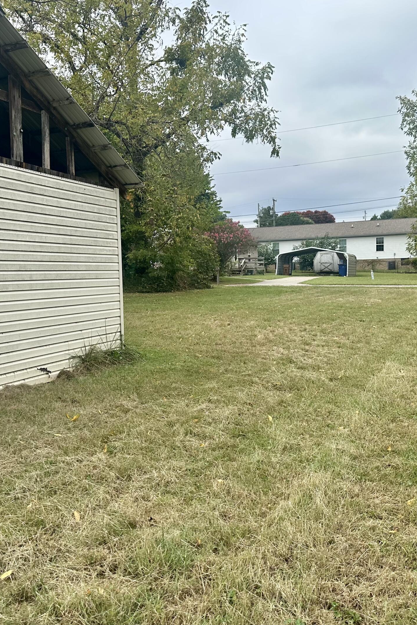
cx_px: 198
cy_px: 299
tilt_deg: -1.5
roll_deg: +0.4
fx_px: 608
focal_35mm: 35
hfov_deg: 37.8
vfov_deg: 54.4
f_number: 1.78
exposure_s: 1/2809
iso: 80
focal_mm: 6.86
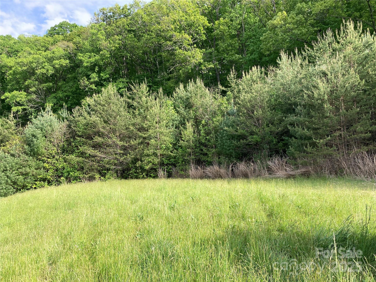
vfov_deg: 49.7
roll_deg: -0.9
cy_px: 141
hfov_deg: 63.4
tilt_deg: +7.8
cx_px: 188
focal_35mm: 28
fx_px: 304
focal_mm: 3.99
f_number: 1.8
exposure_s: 1/384
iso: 20
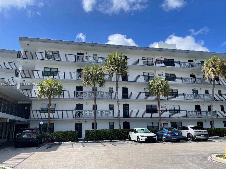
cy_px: 84
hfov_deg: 67.3
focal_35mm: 26
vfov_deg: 53.1
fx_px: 170
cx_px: 113
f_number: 1.6
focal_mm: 4.2
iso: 32
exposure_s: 1/2817
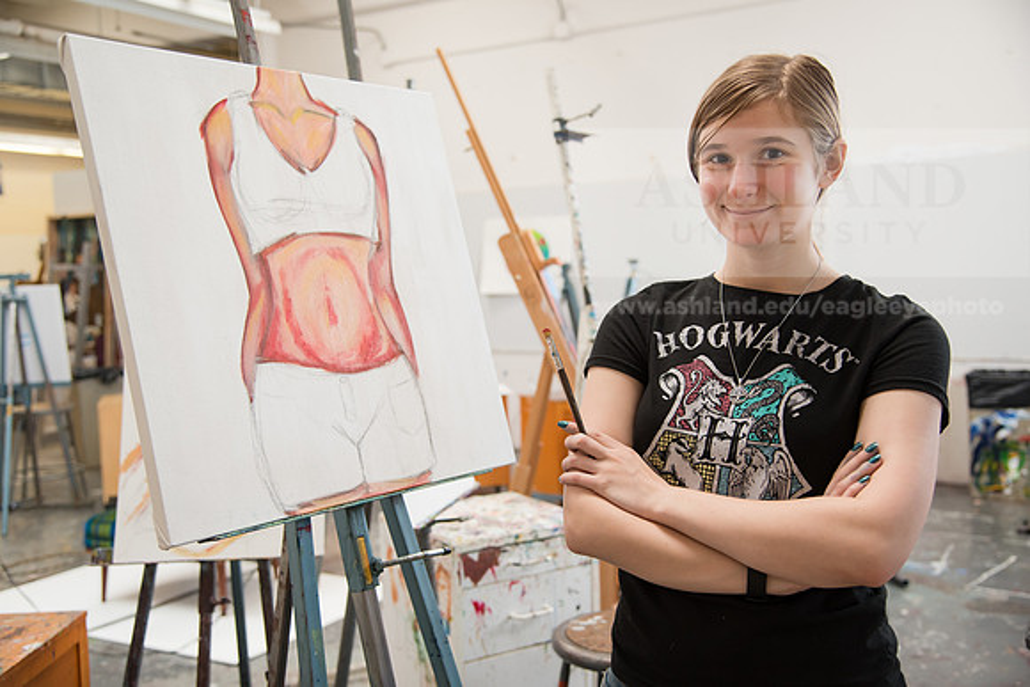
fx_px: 1087
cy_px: 344
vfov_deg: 35.1
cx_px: 515
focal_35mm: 38
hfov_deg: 50.7
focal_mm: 38
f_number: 4
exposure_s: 1/160
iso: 1000
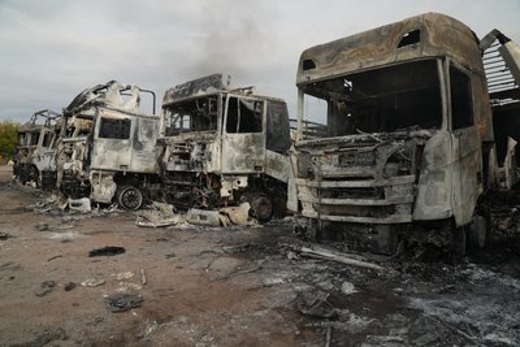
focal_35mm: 24
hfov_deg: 73.7
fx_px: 347
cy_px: 174
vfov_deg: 53.2
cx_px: 260
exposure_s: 1/100
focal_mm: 24
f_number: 5
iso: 100
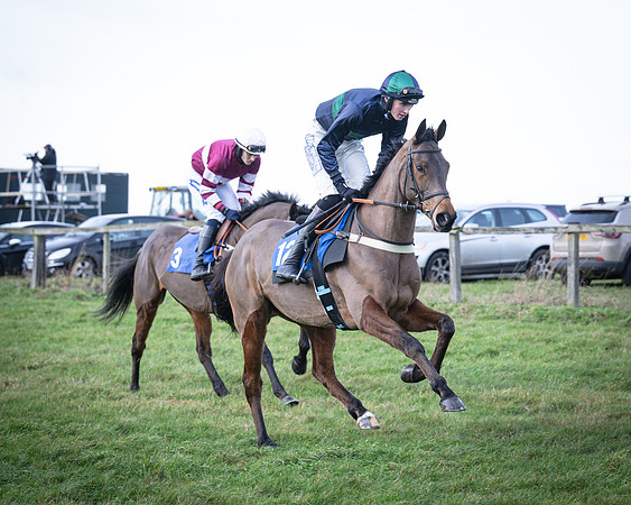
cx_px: 403
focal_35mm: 131
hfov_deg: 14.7
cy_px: 233
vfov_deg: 11.8
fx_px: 2437
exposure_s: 1/800
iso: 400
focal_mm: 86
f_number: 4
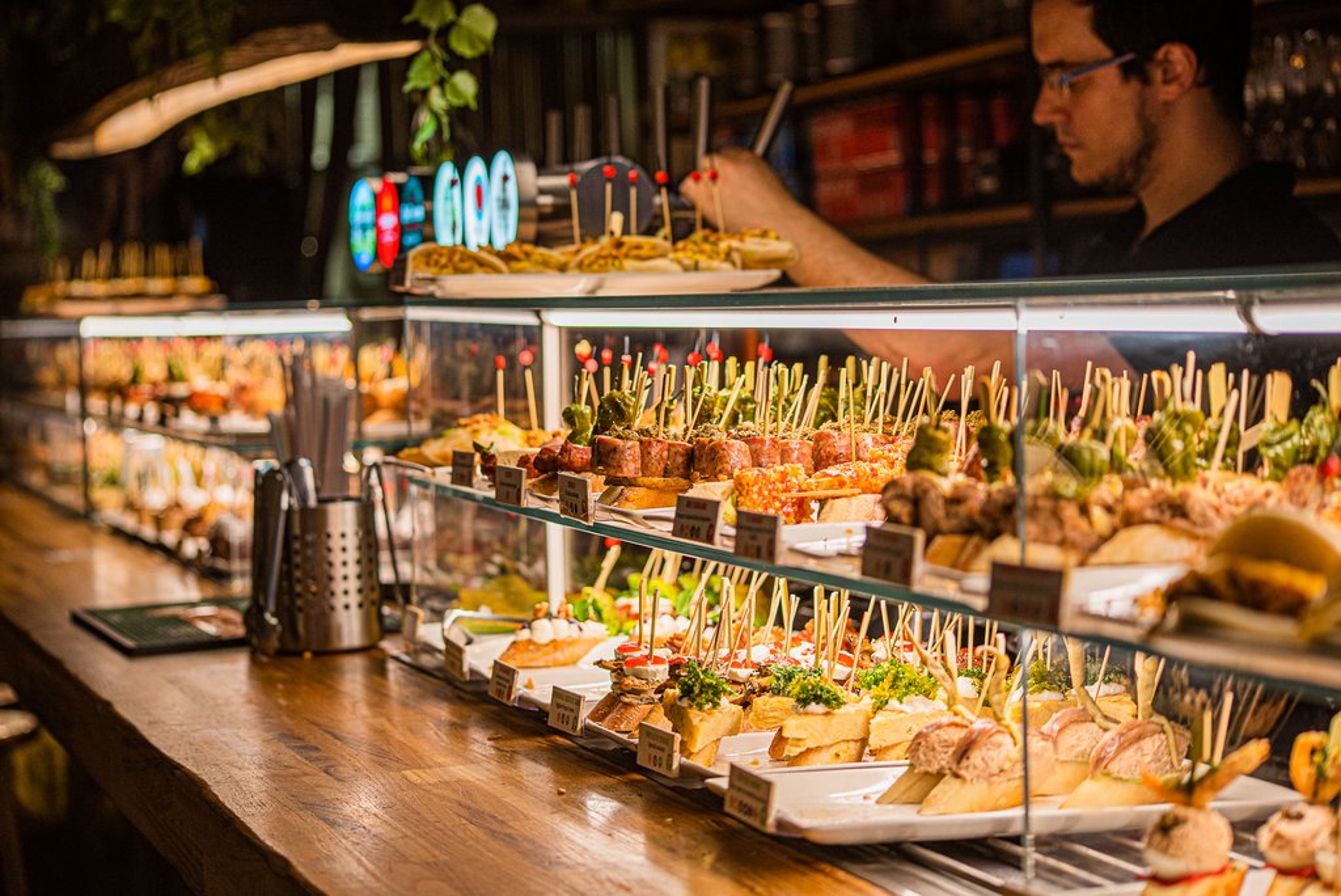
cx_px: 670
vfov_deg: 19.4
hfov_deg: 28.7
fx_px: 2622
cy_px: 448
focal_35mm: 70
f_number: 4
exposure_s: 1/200
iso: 400
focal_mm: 70
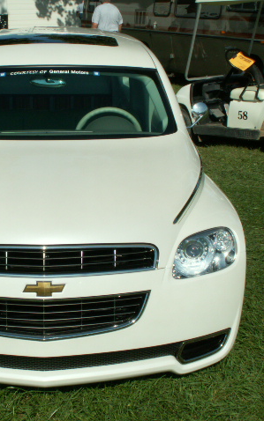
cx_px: 54
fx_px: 817
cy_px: 210
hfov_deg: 18.2
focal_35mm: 71
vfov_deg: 29.0
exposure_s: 1/400
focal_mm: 8.33
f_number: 8
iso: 50
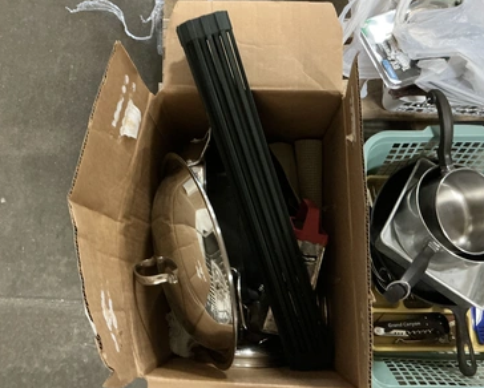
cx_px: 247
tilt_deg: -77.7
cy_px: 195
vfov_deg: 48.6
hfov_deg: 58.7
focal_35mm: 30
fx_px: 430
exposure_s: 1/30
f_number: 1.8
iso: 500
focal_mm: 3
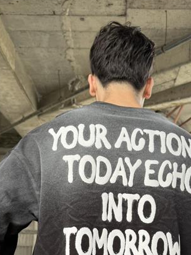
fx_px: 346
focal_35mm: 47
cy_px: 200
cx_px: 109
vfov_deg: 39.1
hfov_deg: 30.8
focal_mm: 6.76
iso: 64
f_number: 1.78
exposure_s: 1/172
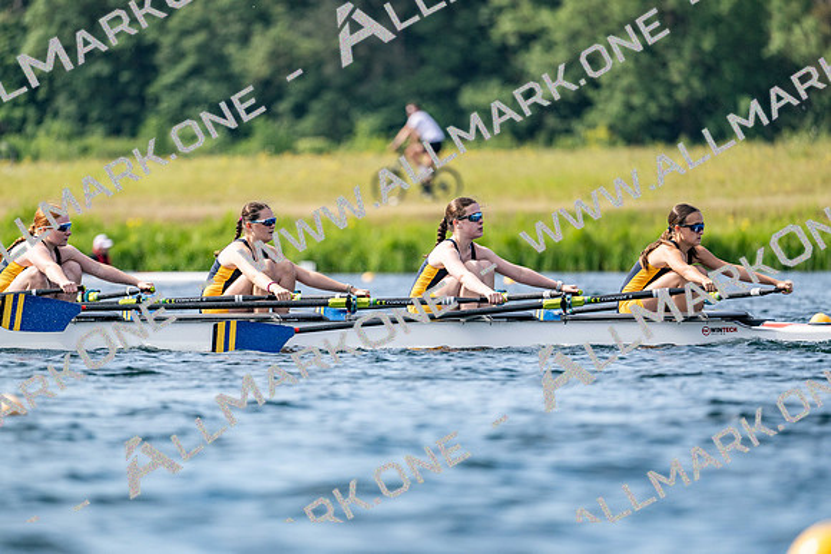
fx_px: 9235
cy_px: 277
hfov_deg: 5.2
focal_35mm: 400
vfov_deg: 3.4
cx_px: 416
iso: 320
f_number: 4.5
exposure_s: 1/2500
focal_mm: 400
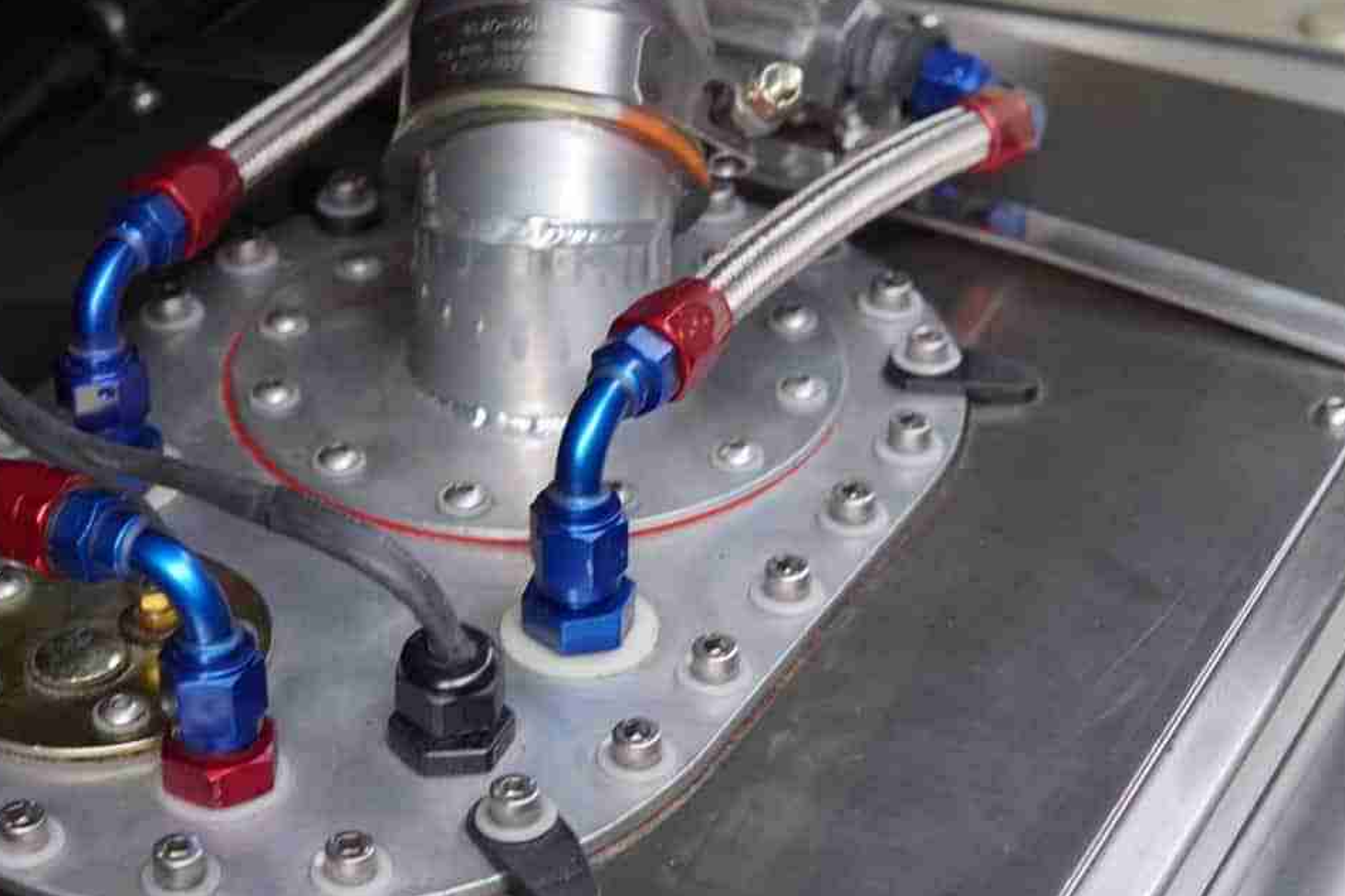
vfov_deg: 17.7
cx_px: 631
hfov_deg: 26.3
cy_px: 531
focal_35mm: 77
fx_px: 2876
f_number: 4
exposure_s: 1/60
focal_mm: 30
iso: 250
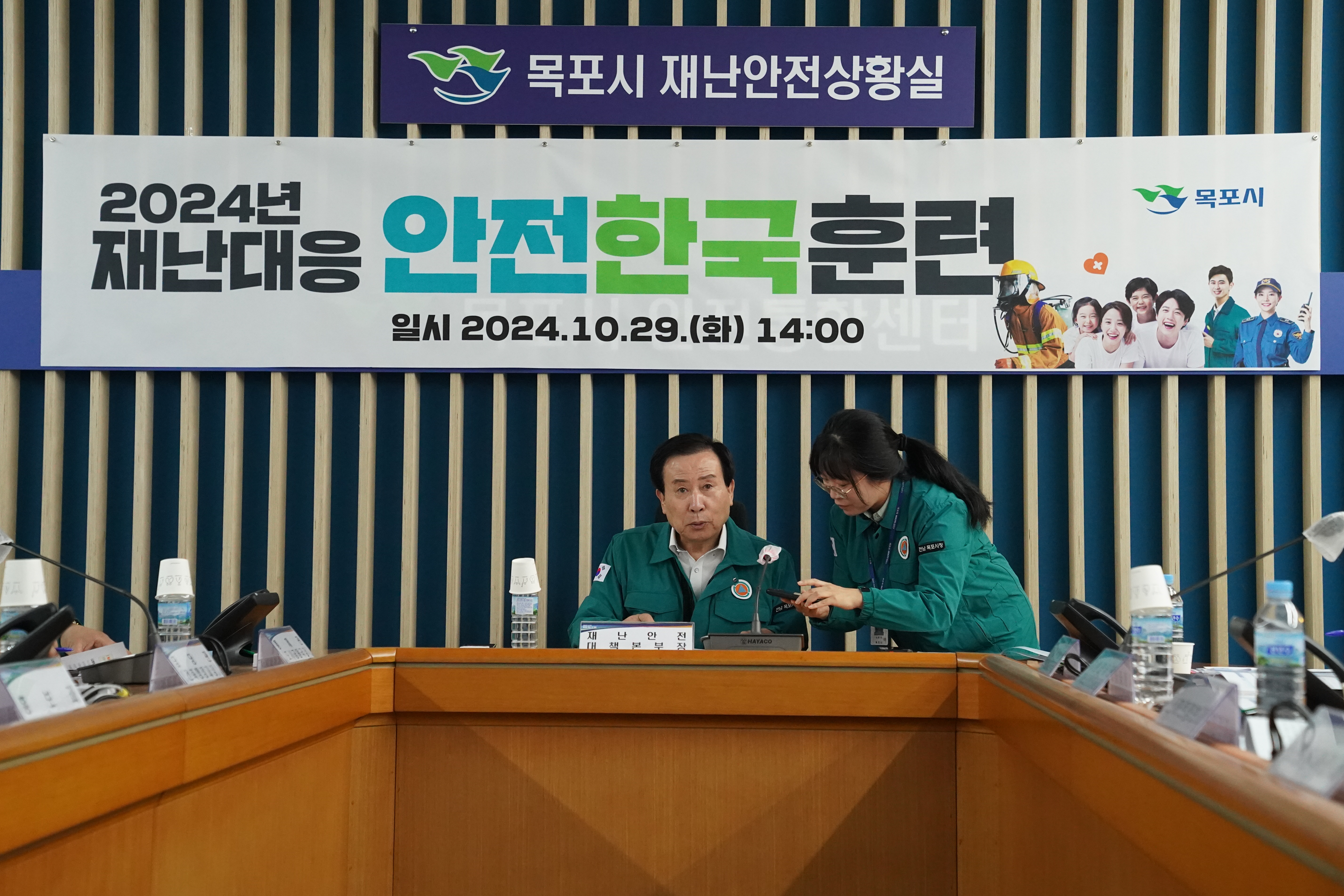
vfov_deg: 22.3
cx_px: 664
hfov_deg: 32.9
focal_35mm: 61
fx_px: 2277
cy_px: 440
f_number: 4
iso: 6400
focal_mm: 58
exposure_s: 1/160
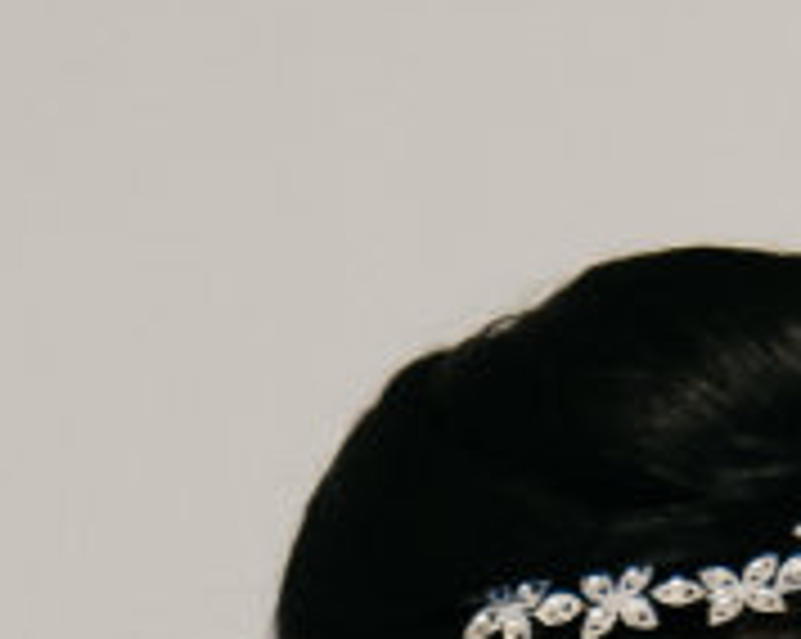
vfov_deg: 4.2
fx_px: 8075
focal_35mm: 341
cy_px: 2412
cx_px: 169
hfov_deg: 5.7
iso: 640
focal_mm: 40
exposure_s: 1/60
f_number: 4
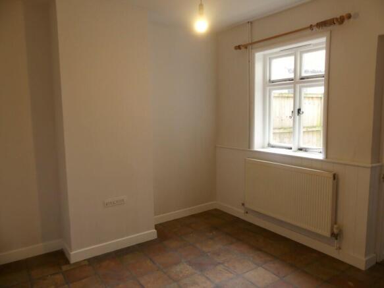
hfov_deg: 69.4
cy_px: 144
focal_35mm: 25
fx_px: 277
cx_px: 192
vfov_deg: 54.9
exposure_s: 1/60
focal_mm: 4.5
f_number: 2.8
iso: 250
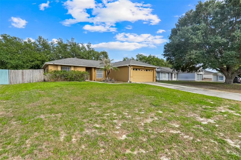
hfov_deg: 90.0
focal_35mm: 18
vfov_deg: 67.3
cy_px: 80
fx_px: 120
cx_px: 120
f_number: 9
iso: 250
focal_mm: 12
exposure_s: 1/100
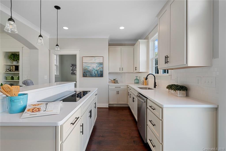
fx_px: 100
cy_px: 76
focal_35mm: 16
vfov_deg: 73.8
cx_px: 113
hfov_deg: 96.7
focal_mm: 16
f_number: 8
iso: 320
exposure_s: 1/6
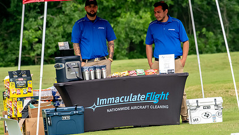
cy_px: 78
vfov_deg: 1.7
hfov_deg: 3.0
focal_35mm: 714
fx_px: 4526
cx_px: 146
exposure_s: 1/2000
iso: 1250
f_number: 5.6
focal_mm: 330
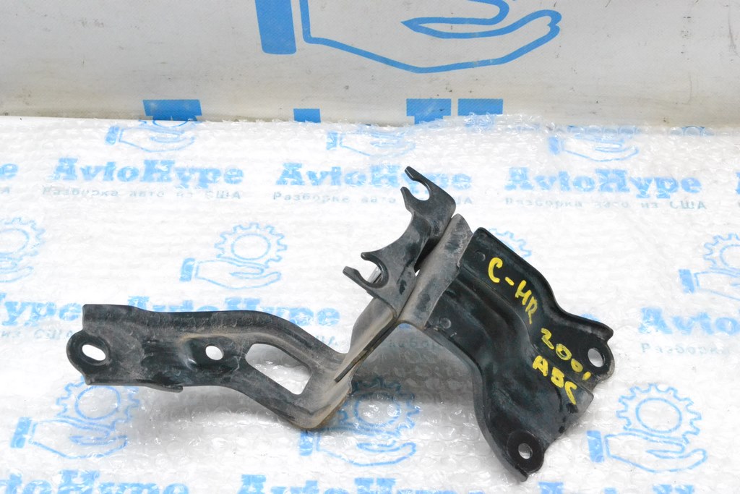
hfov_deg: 36.9
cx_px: 370
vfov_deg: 25.1
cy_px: 247
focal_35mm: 54
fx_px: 1110
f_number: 11
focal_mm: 36
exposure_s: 1/100
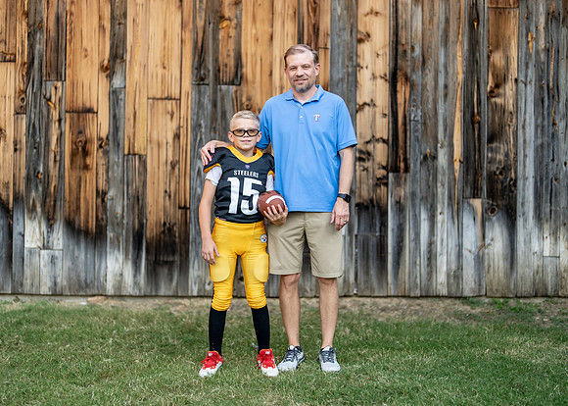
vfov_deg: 27.0
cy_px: 203
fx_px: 845
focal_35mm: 52
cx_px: 284
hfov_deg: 37.2
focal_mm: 50
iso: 100
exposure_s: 1/1600
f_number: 1.2
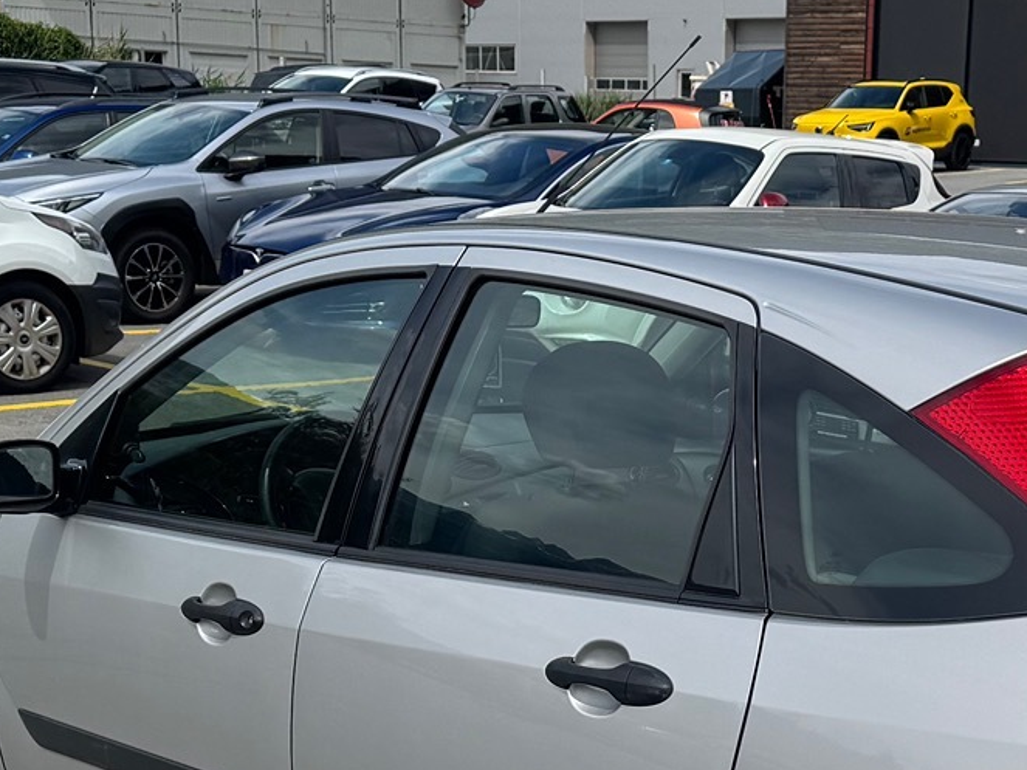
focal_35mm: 73
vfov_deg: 19.8
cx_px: 733
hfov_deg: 26.4
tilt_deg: -13.6
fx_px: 2165
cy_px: 694
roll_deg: -2.1
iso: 80
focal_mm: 6.76
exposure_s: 1/4608
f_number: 1.78
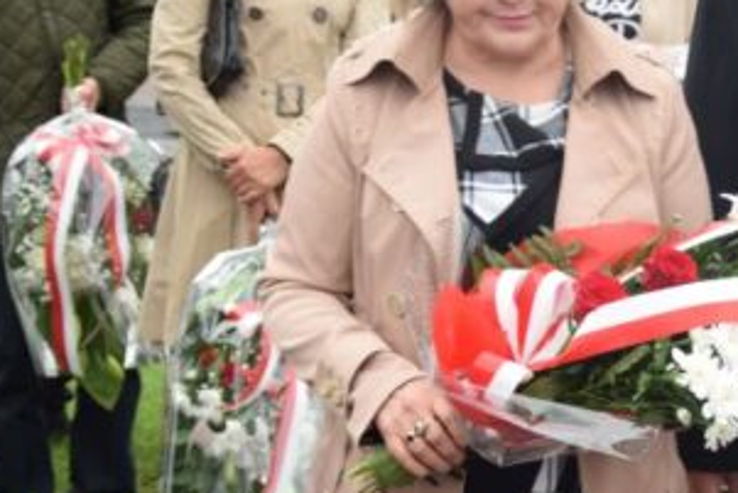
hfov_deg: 13.3
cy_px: 253
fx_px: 3138
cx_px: 689
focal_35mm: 153
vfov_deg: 9.0
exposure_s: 1/100
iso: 400
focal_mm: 40
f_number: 5
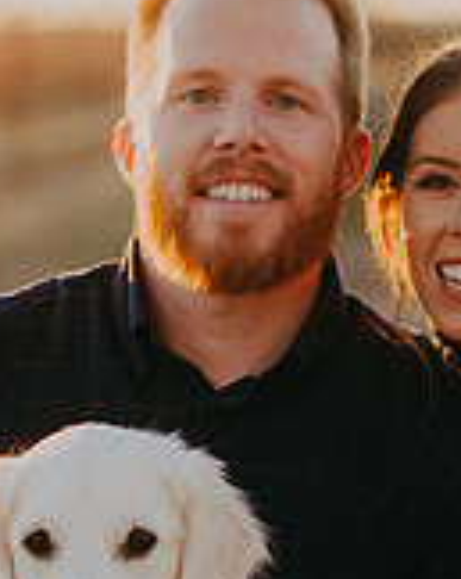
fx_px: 4892
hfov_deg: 5.4
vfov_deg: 6.8
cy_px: 461
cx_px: 307
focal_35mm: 286
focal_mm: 85
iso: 200
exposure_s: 1/1000
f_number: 2.8
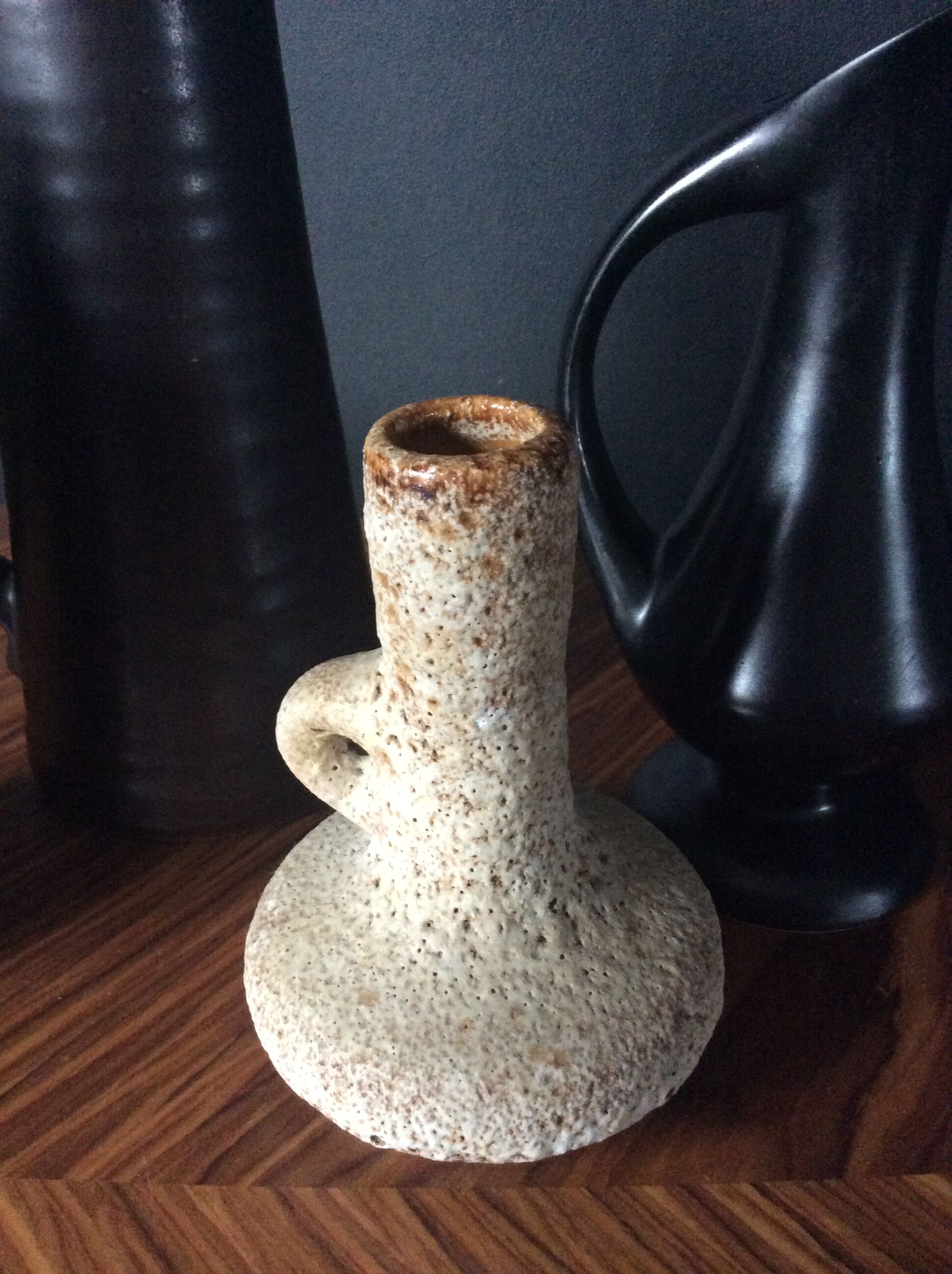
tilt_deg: -30.8
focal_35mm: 32
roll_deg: +0.0
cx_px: 476
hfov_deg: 44.1
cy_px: 637
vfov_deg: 56.9
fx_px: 1177
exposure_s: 1/25
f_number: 2.4
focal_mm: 3.3
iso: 320
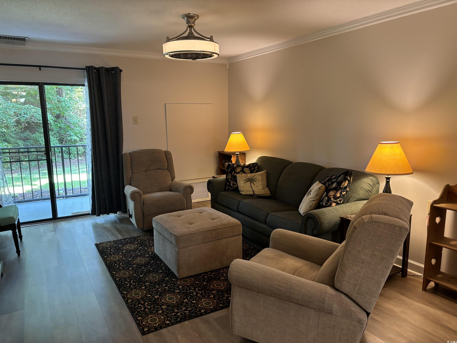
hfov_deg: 67.3
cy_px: 172
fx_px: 343
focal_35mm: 26
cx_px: 228
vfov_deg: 53.1
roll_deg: +0.3
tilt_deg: -9.8
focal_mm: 5.96
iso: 320
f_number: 1.6
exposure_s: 1/60
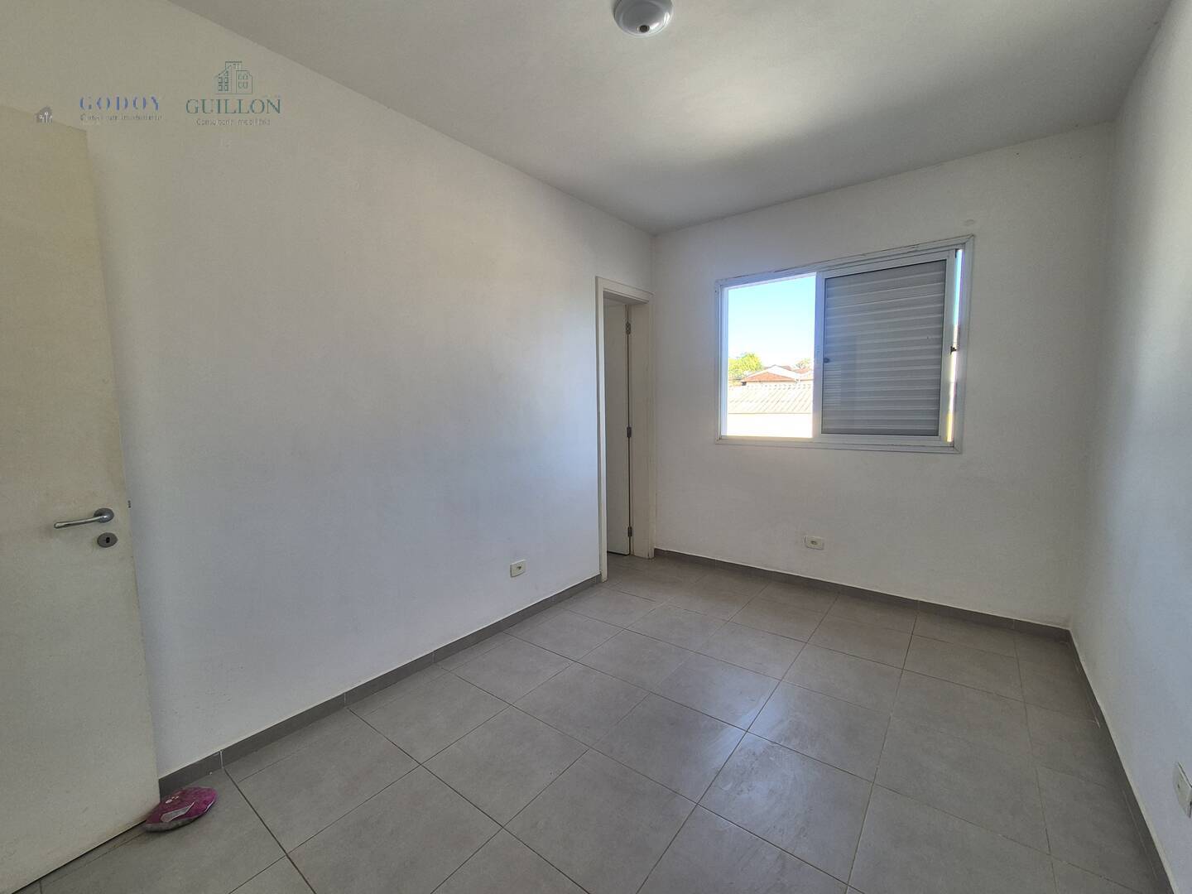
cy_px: 447
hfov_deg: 106.2
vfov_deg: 89.9
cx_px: 596
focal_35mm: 13
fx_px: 448
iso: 50
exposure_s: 1/120
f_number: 2.2
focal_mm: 2.2
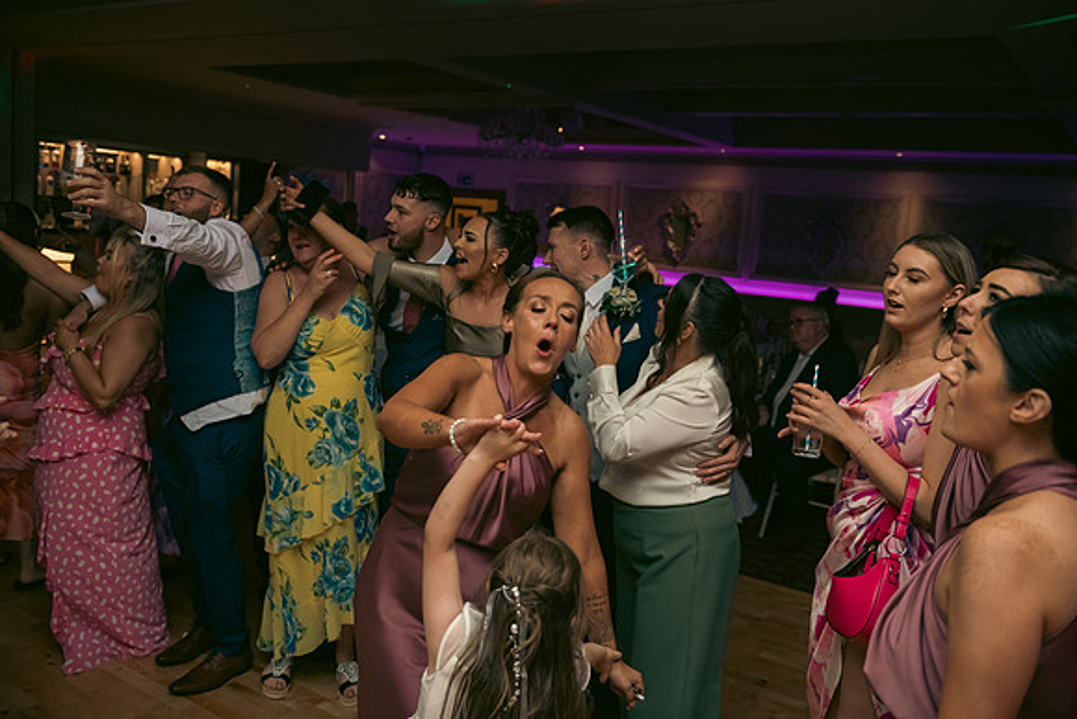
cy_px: 360
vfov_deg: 41.1
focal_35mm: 32
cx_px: 538
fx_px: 958
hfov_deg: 58.7
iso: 800
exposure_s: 1/160
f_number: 3.5
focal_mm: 32
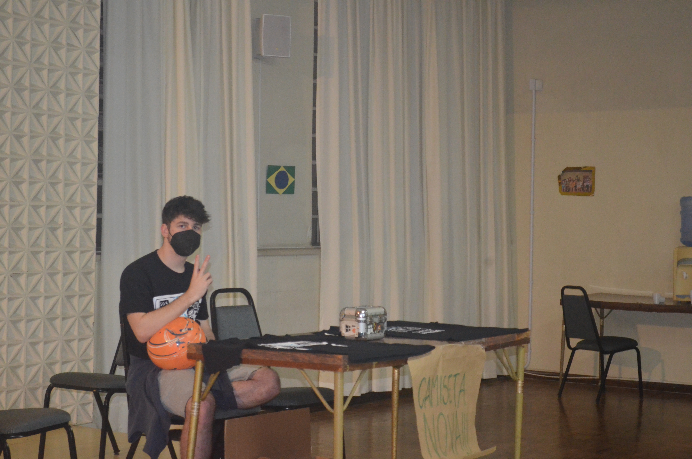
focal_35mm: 72
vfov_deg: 18.8
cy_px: 230
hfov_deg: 28.1
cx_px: 346
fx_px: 1381
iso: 3200
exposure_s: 1/60
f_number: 5.3
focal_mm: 48
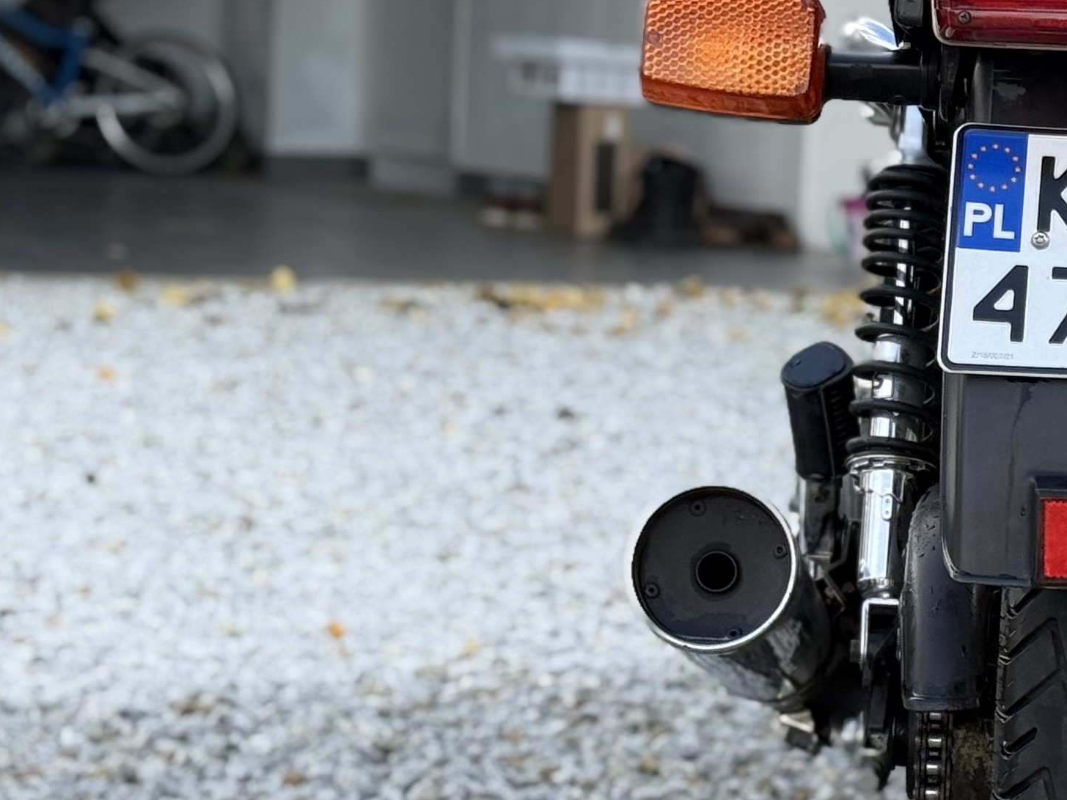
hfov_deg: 14.6
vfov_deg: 11.1
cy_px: 353
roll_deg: -3.2
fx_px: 4099
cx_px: 1011
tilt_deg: -2.0
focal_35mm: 133
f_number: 1.78
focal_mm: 6.76
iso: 80
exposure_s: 1/719
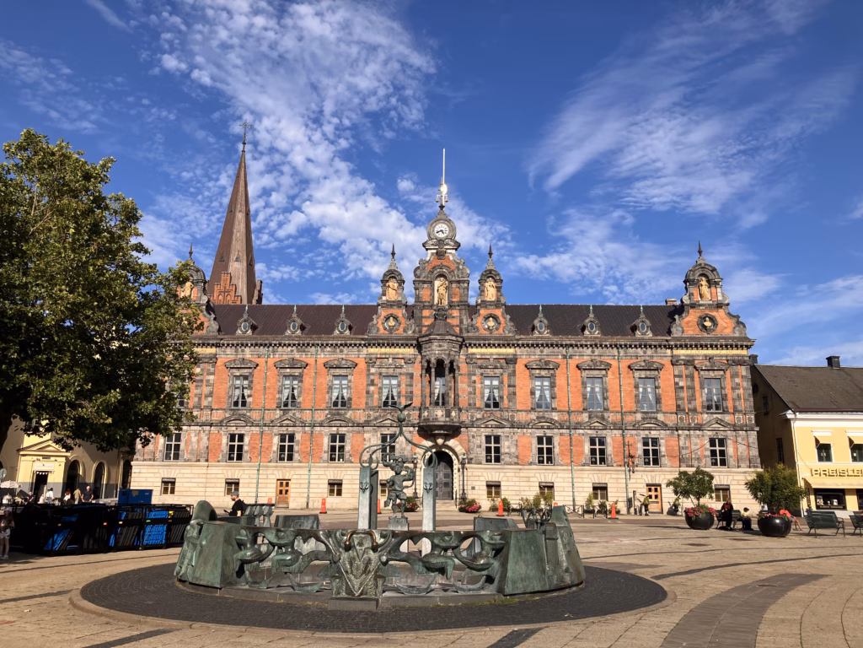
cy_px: 324
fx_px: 698
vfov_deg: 49.7
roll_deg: -1.2
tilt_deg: +14.1
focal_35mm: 28
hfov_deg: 63.4
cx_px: 432
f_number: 1.8
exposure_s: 1/2315
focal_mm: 3.99
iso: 32
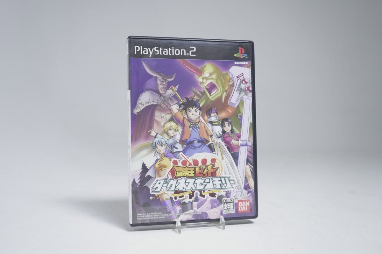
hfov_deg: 51.9
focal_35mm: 37
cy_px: 127
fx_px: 393
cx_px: 191
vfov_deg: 35.9
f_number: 5.6
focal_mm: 37
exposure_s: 1/25
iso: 640
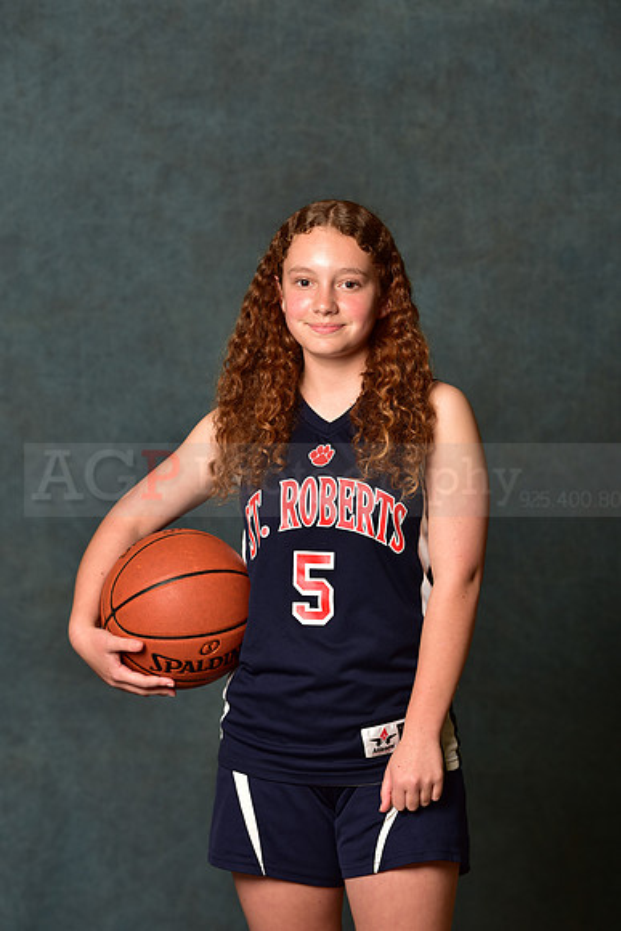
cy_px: 466
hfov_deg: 11.4
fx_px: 3103
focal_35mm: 120
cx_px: 310
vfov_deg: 17.1
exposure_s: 1/200
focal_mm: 120
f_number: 4.5
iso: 200
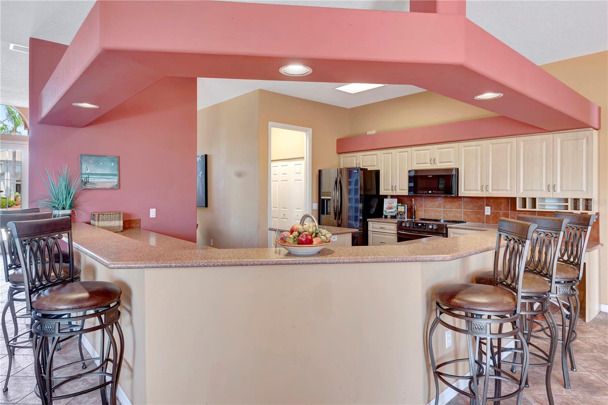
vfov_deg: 59.5
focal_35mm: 21
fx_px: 355
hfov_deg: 81.2
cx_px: 304
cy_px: 202
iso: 100
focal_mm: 21
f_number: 9
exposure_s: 1
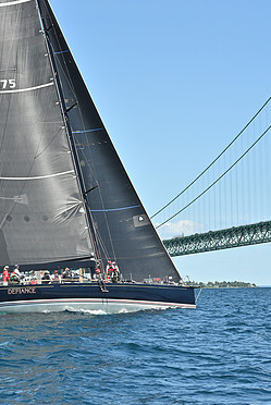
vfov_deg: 18.7
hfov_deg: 12.6
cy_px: 180
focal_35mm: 109
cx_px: 78
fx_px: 1227
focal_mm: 70
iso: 320
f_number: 8
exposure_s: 1/1000
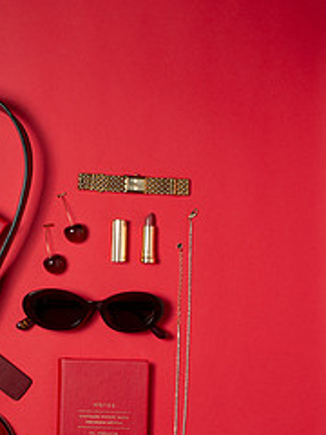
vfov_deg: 21.5
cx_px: 58
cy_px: 343
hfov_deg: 16.3
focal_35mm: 90
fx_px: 1130
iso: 200
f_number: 11
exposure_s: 1/250
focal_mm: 50
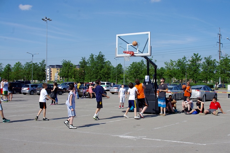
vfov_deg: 29.8
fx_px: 287
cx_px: 115
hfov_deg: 43.7
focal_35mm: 45
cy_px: 76
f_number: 8
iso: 200
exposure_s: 1/500
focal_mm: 30
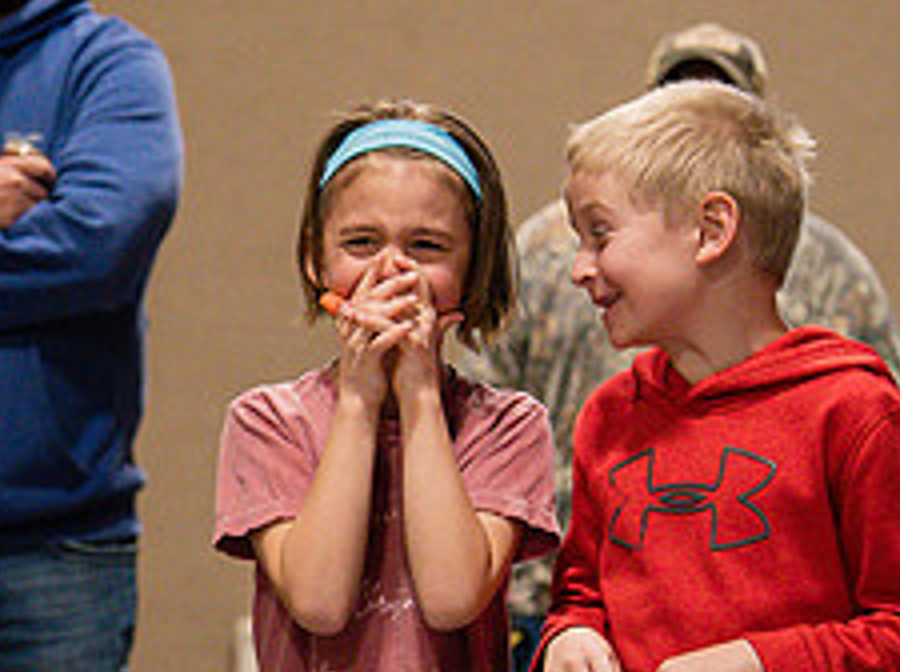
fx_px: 6723
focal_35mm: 259
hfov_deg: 7.6
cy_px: 606
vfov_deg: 5.7
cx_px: 35
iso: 2500
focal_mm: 70
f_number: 2.8
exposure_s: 1/320
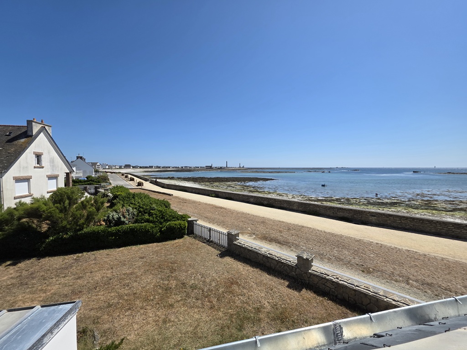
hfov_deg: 106.2
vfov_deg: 89.9
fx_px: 175
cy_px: 175
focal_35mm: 13
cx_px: 234
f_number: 1.9
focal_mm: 2.2
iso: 40
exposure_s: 1/3273
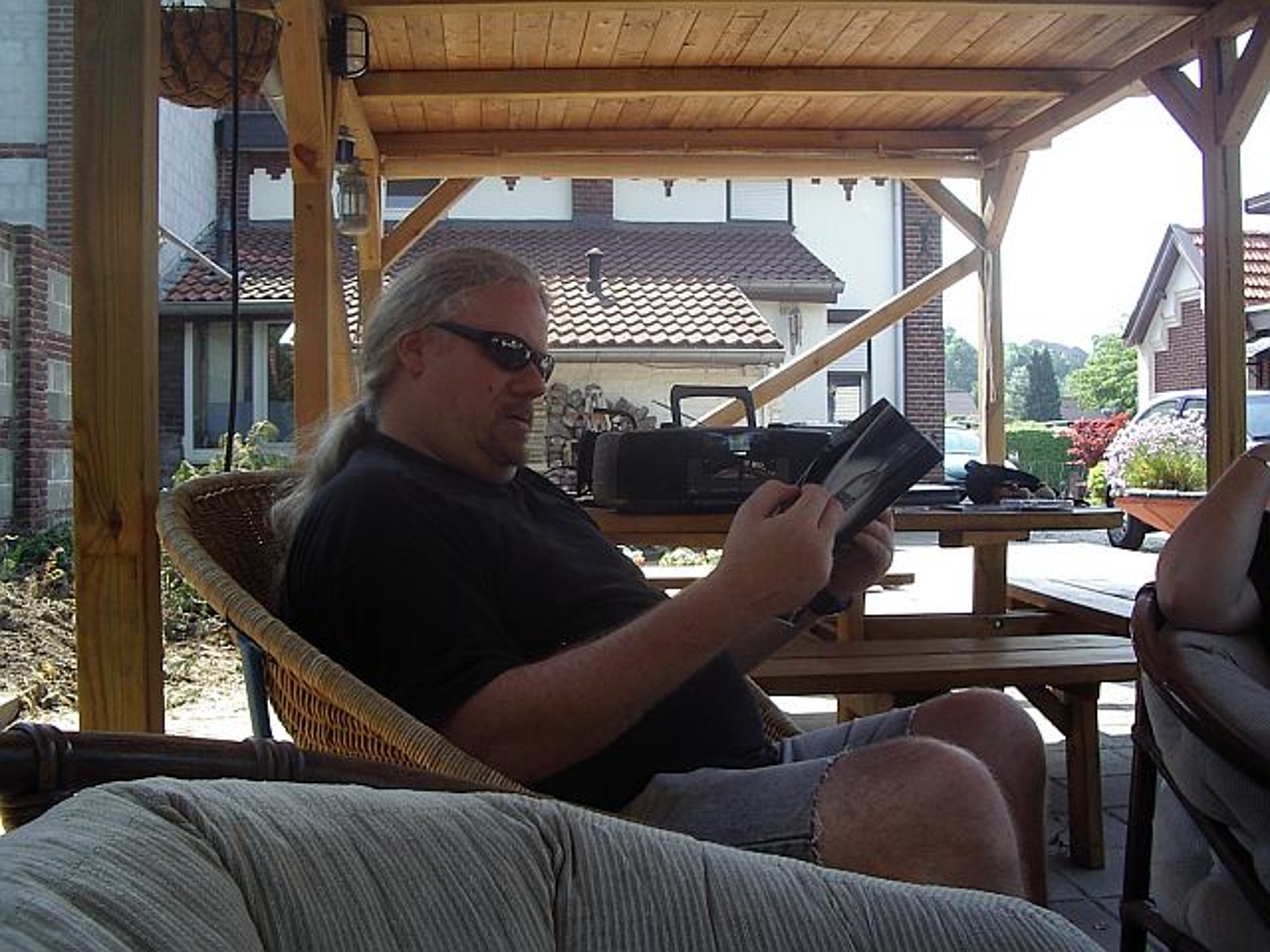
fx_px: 1394
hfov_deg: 49.0
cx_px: 635
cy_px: 476
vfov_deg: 37.7
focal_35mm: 38
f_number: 4.8
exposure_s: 1/80
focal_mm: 5.8
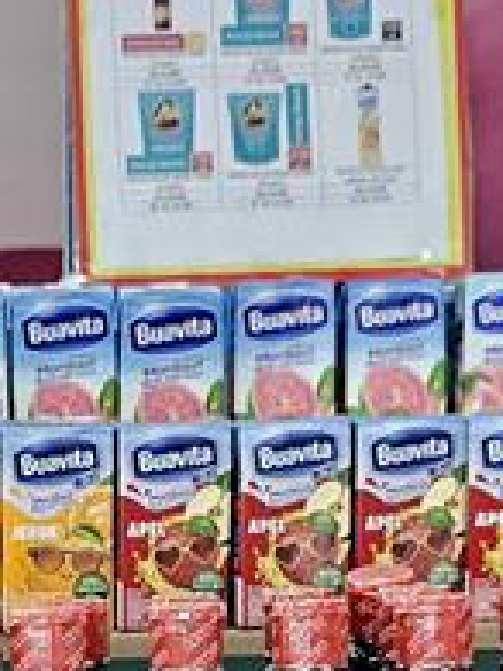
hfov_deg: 14.9
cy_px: 793
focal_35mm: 99
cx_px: 124
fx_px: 1920
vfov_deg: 18.8
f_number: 1.7
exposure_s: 1/100
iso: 250
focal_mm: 6.3
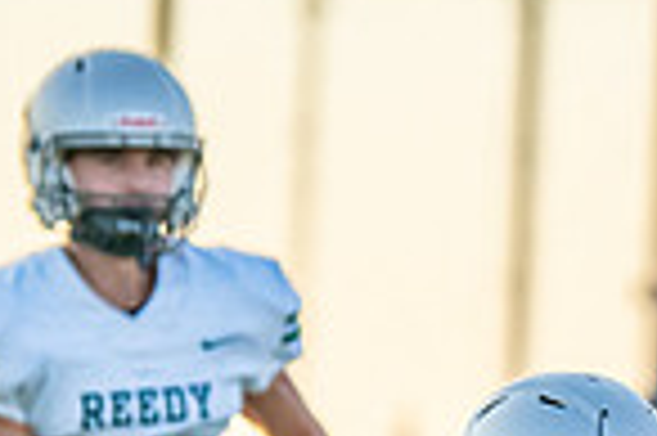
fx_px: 13107
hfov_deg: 2.9
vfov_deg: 1.9
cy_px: 700
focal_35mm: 719
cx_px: 1201
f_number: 2.8
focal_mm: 125
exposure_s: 1/2500
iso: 500
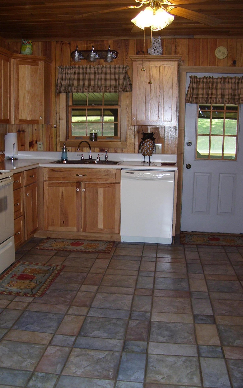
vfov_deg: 50.4
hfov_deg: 32.7
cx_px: 104
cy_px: 197
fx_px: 413
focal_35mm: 39
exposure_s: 1/60
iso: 100
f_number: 2.7
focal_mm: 6
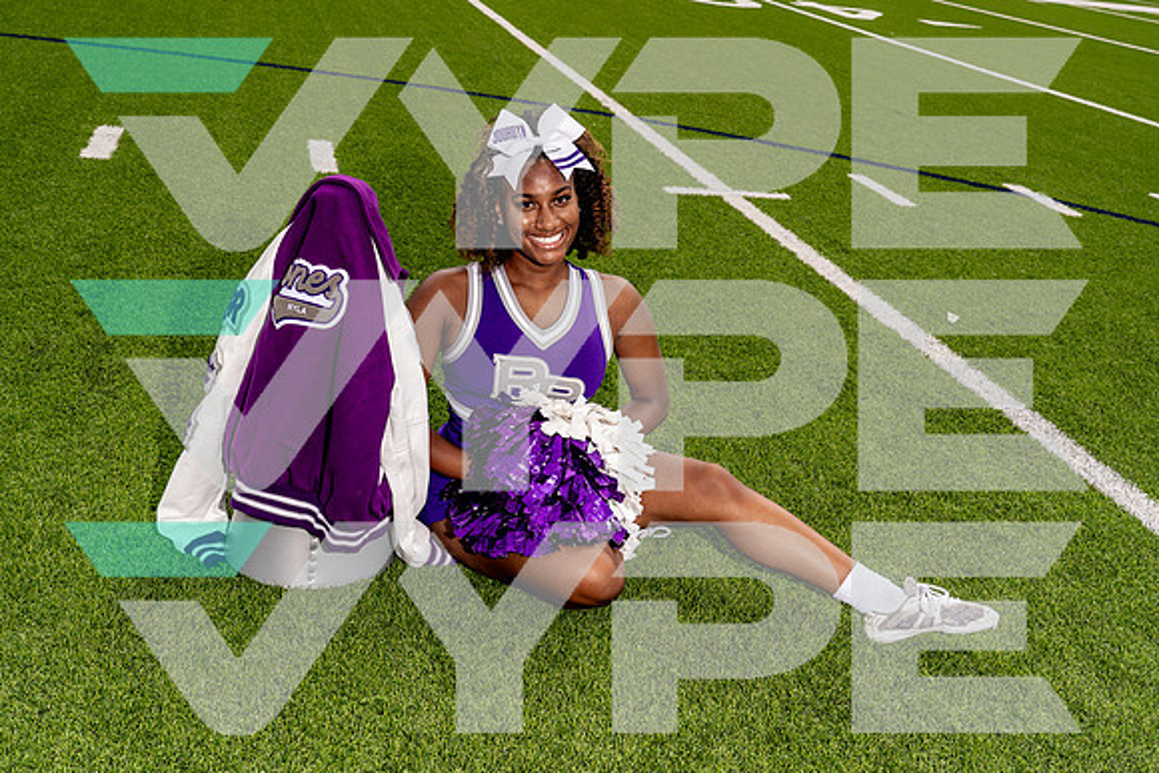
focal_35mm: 38
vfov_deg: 35.1
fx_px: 1224
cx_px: 580
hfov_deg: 50.7
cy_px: 386
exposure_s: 1/250
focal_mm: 38
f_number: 8
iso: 100
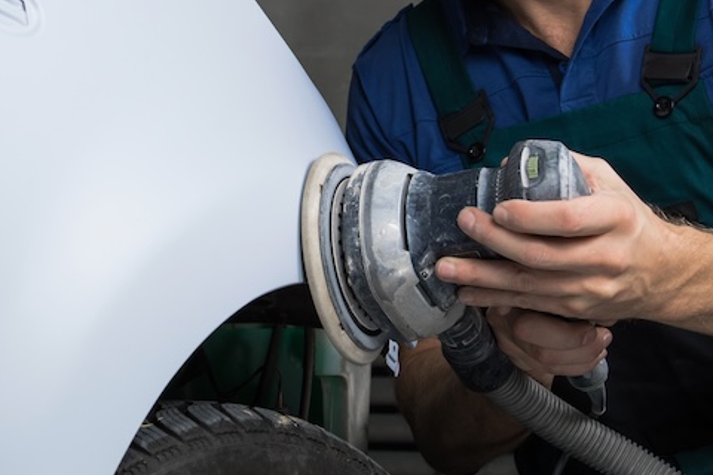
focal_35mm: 95
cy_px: 158
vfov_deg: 14.4
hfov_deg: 21.5
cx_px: 336
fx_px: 1881
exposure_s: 1/160
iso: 280
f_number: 4.5
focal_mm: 38
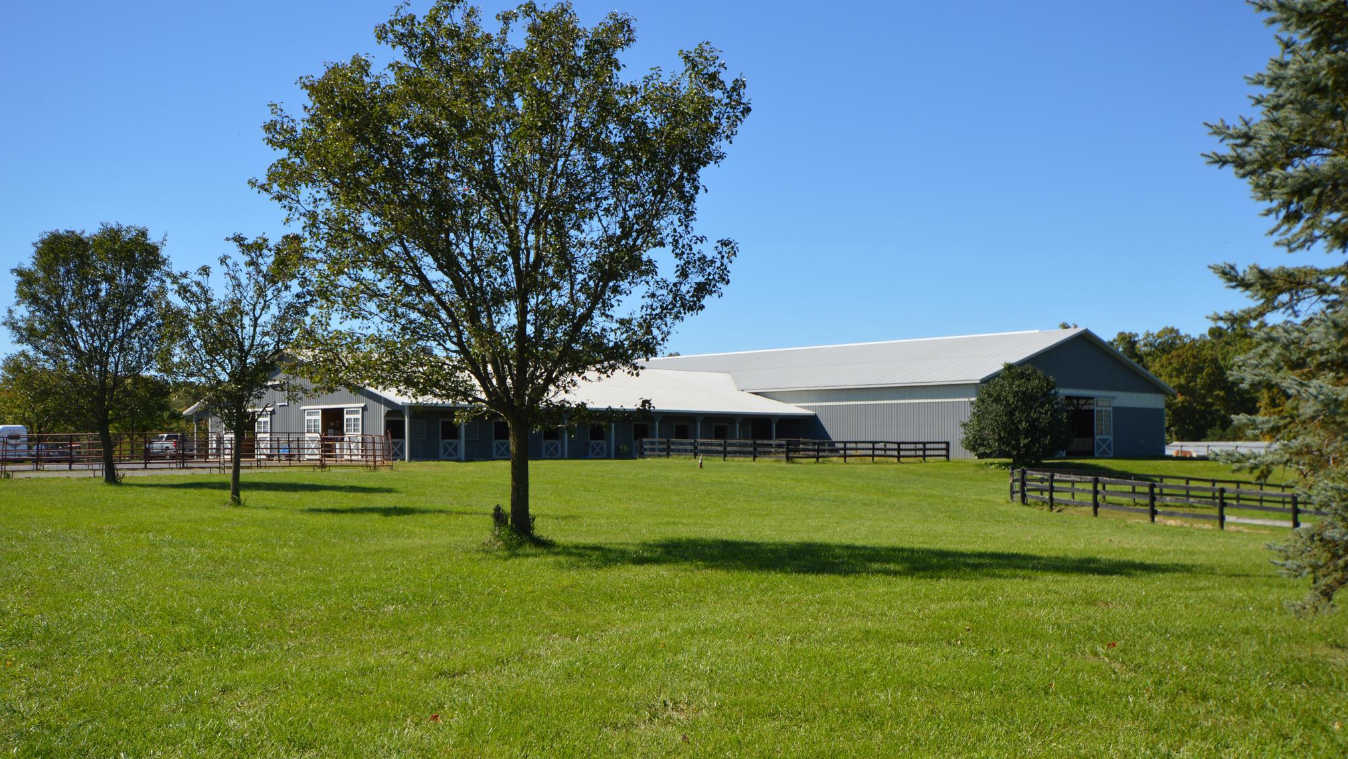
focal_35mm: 38
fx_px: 1358
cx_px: 677
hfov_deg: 52.8
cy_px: 398
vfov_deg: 31.2
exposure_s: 1/250
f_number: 8
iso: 100
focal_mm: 24
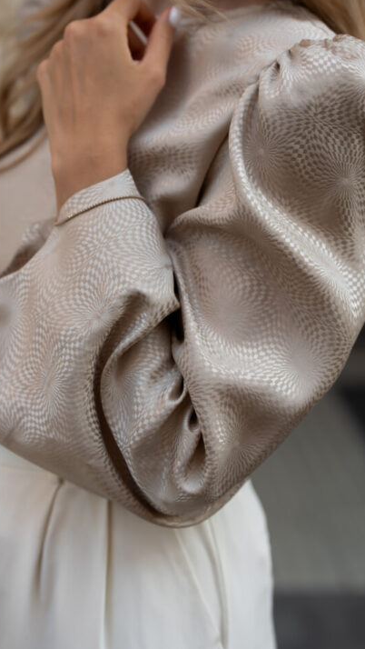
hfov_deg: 18.2
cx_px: 128
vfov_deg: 31.7
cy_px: 242
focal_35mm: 66
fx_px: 1135
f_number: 2.2
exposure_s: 1/250
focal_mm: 50
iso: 100
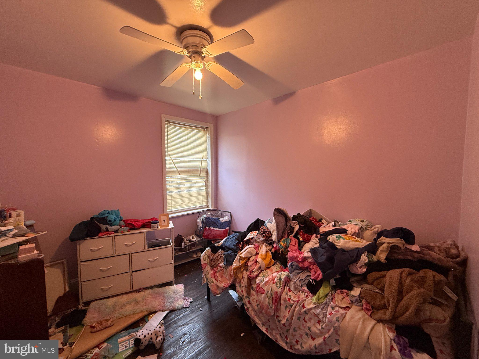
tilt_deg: -2.6
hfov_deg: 102.1
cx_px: 240
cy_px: 180
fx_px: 194
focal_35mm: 14
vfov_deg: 85.7
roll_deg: -0.6
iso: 200
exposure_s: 1/60
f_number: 2.2
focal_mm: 2.22
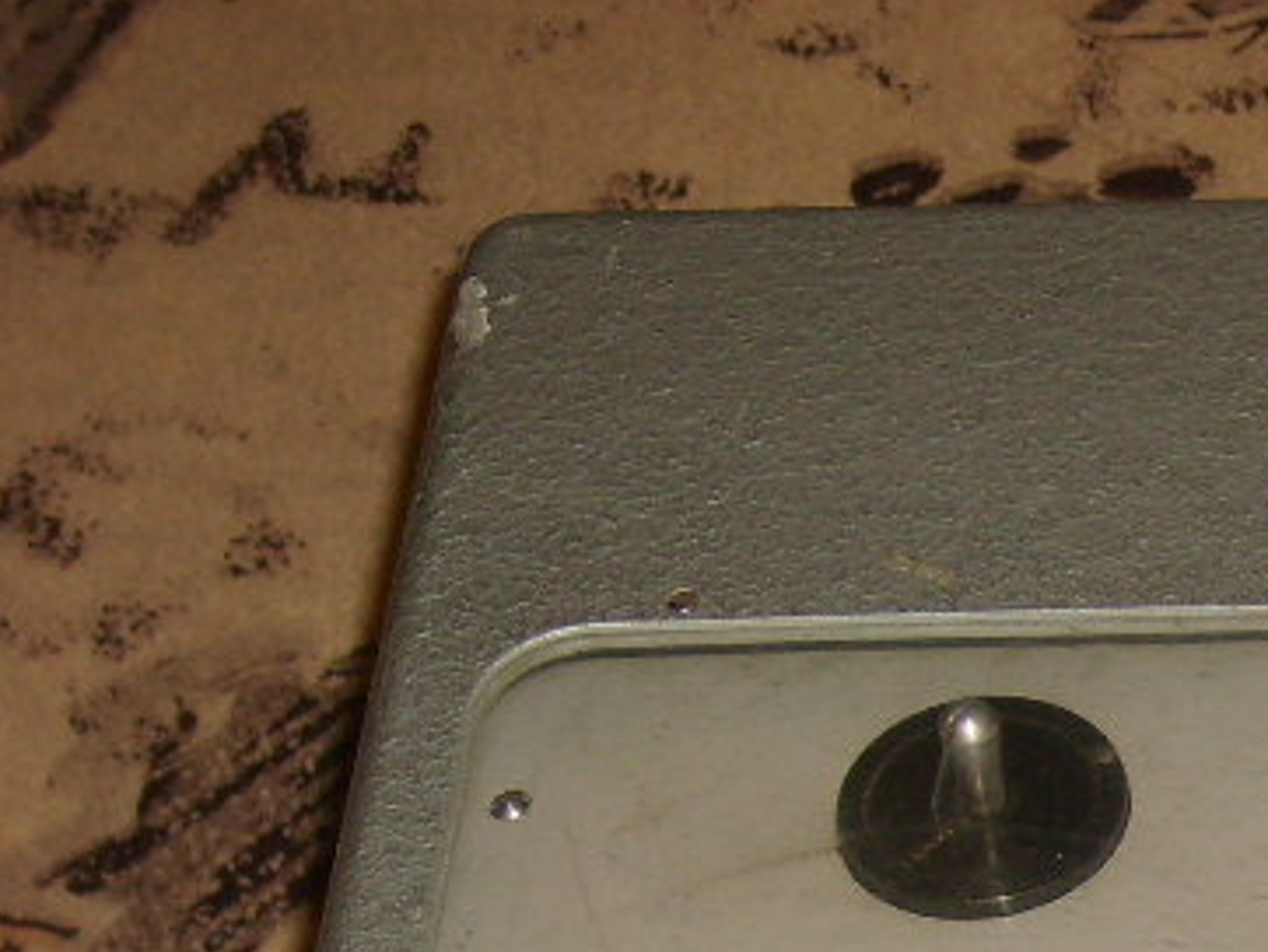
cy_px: 1298
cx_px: 1765
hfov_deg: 12.9
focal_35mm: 147
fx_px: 5388
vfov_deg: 9.9
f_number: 3.3
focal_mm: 8.7
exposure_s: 1/45
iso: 100
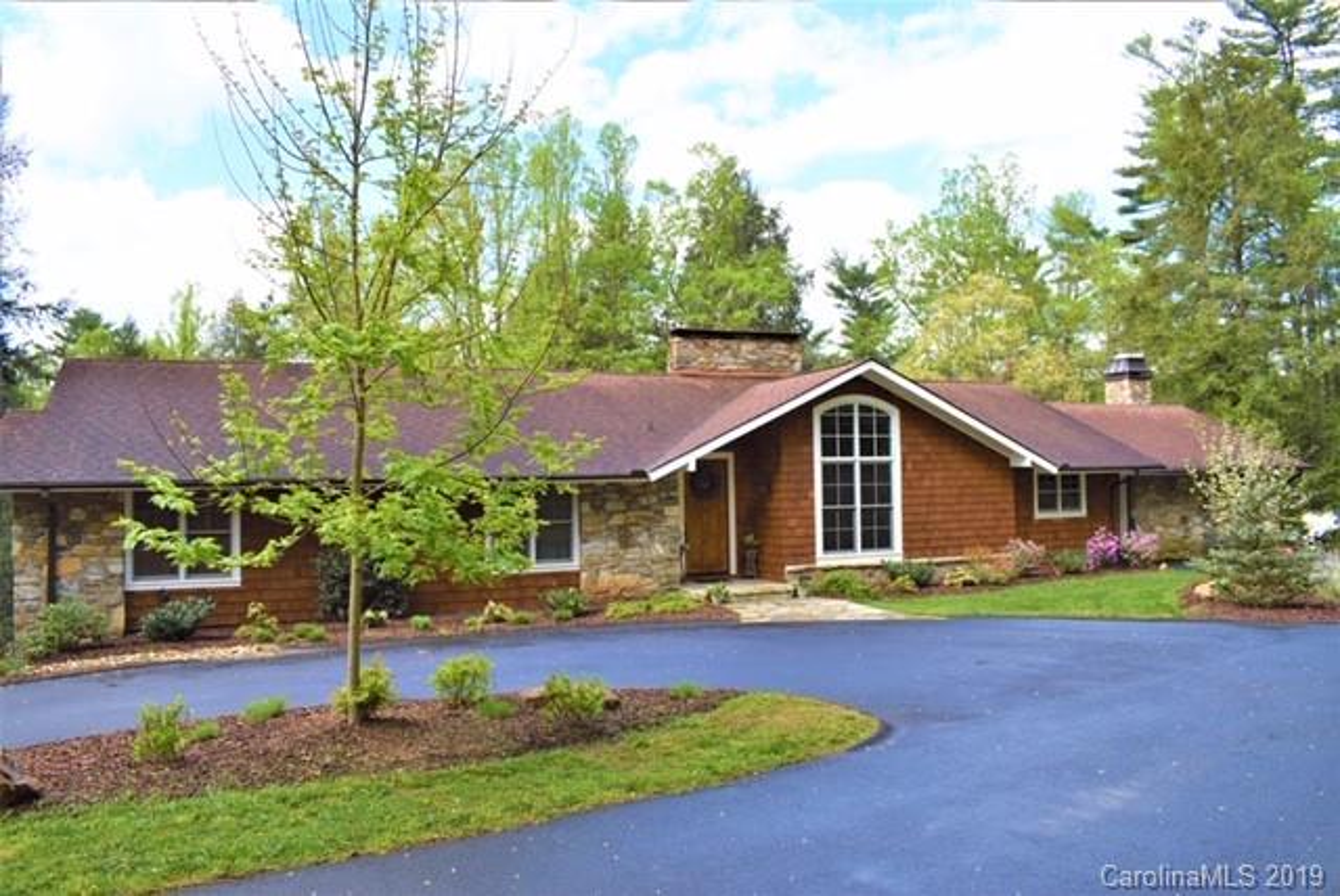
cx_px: 670
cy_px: 448
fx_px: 1006
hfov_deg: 67.3
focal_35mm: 27
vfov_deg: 48.0
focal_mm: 18
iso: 100
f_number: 7.1
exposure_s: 1/200
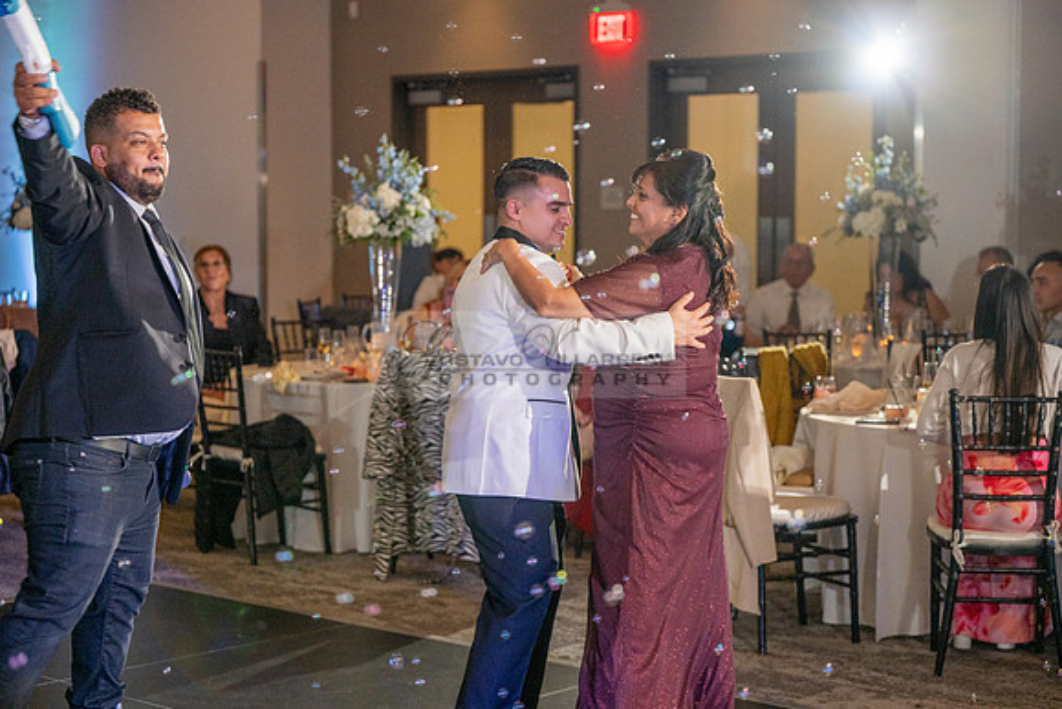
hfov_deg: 28.8
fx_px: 2065
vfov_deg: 19.5
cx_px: 531
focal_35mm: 70
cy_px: 354
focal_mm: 70
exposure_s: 1/200
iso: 1600
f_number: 2.8
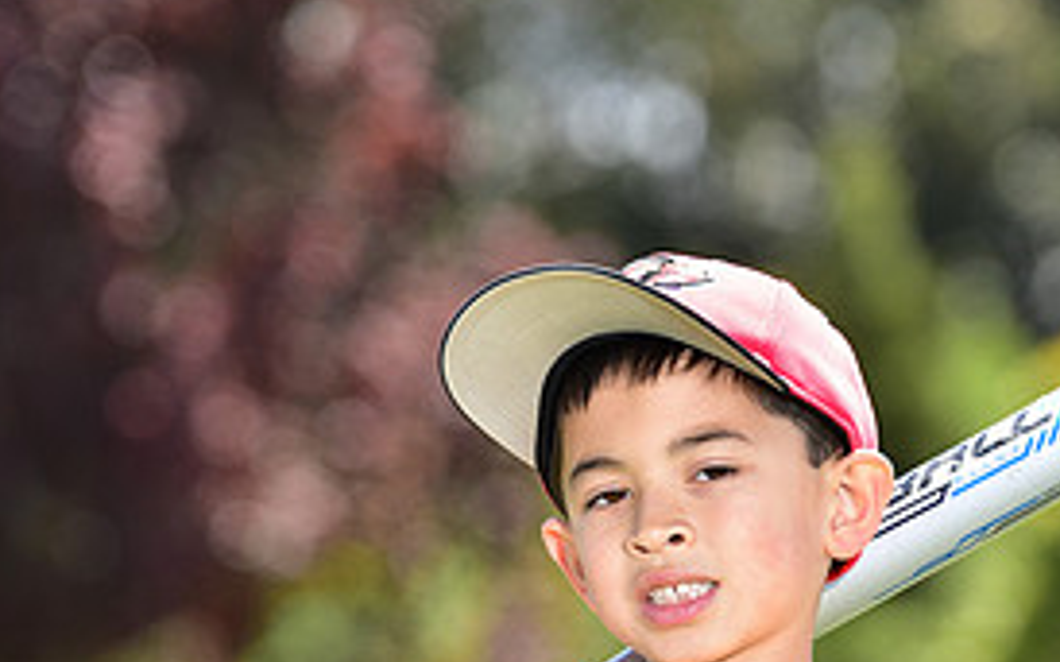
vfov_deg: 3.0
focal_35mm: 431
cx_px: 640
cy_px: 910
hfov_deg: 4.9
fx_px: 12446
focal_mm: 200
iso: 80
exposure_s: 1/200
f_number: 4.5
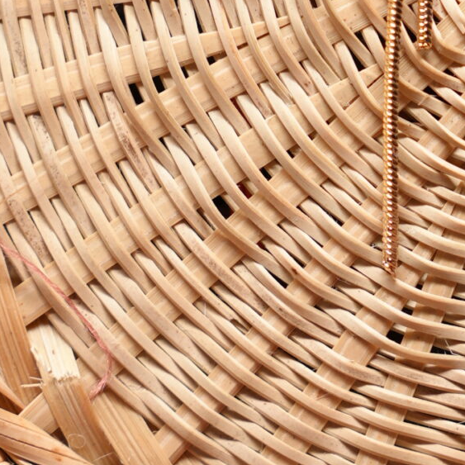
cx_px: 504
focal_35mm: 201
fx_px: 3055
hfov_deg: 8.6
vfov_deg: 8.5
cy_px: -261
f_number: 2.8
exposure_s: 1/100
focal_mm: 35
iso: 160
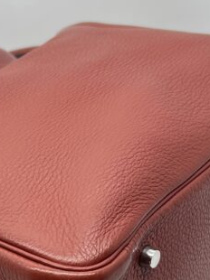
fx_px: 697
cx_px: 61
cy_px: 238
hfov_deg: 17.1
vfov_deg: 22.4
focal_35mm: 86
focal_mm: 5.7
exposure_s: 1/100
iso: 40
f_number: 1.5
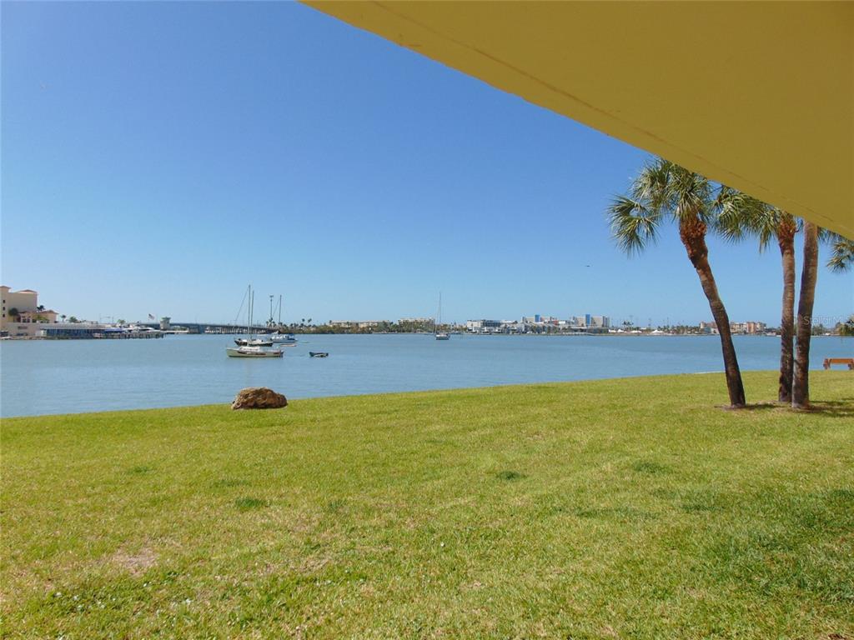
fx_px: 617
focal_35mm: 25
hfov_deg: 69.4
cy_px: 320
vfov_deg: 54.9
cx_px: 427
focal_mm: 4.5
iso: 80
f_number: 7.7
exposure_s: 1/320
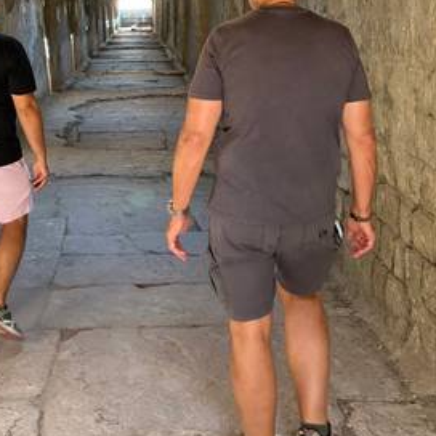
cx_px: 131
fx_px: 769
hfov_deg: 31.3
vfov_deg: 31.0
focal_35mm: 54
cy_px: 96
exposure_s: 1/60
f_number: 1.6
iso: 500
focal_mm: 5.96
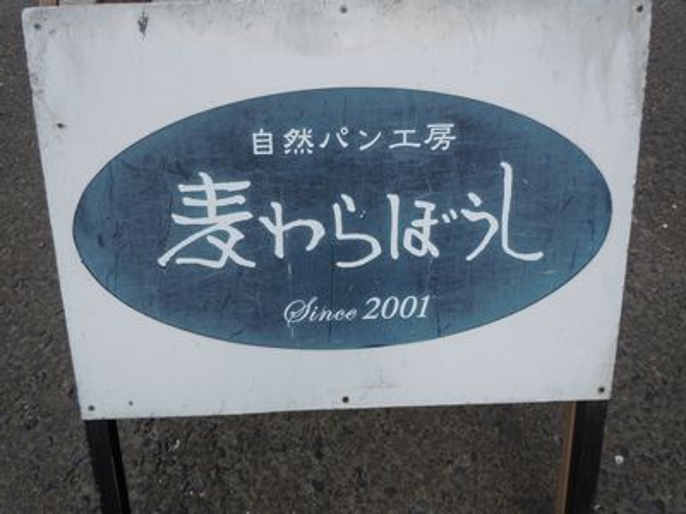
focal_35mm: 28
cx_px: 343
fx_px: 555
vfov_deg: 49.7
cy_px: 257
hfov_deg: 63.4
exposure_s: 1/320
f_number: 3.7
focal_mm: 5
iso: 100
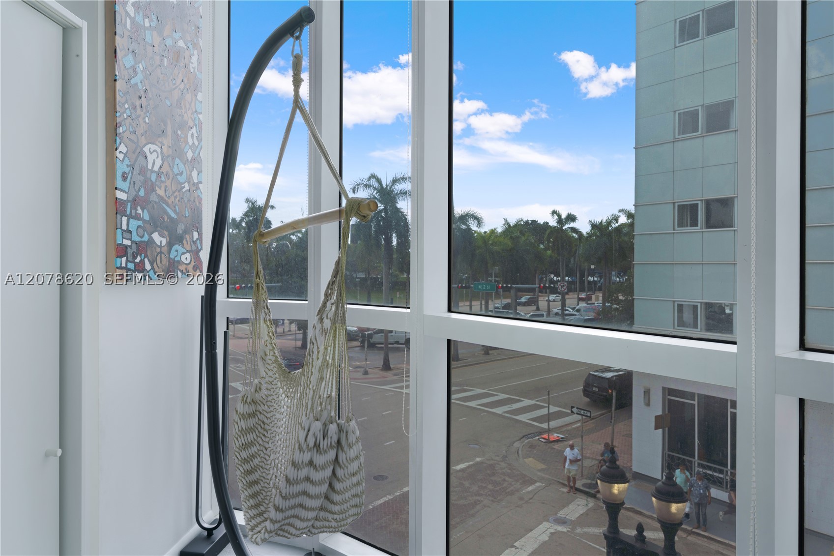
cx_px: 417
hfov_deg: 73.7
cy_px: 278
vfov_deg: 53.1
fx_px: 556
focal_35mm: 24
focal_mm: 24
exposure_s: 1/5
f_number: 11
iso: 100
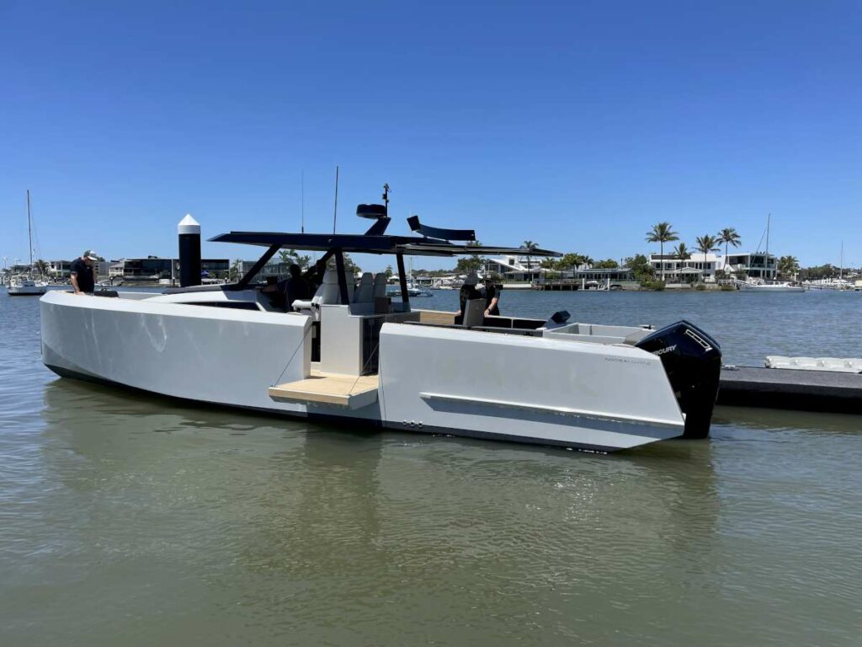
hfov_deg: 67.3
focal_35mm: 26
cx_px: 431
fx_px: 647
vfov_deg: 53.1
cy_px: 324
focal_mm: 4.2
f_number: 1.6
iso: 32
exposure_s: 1/4132
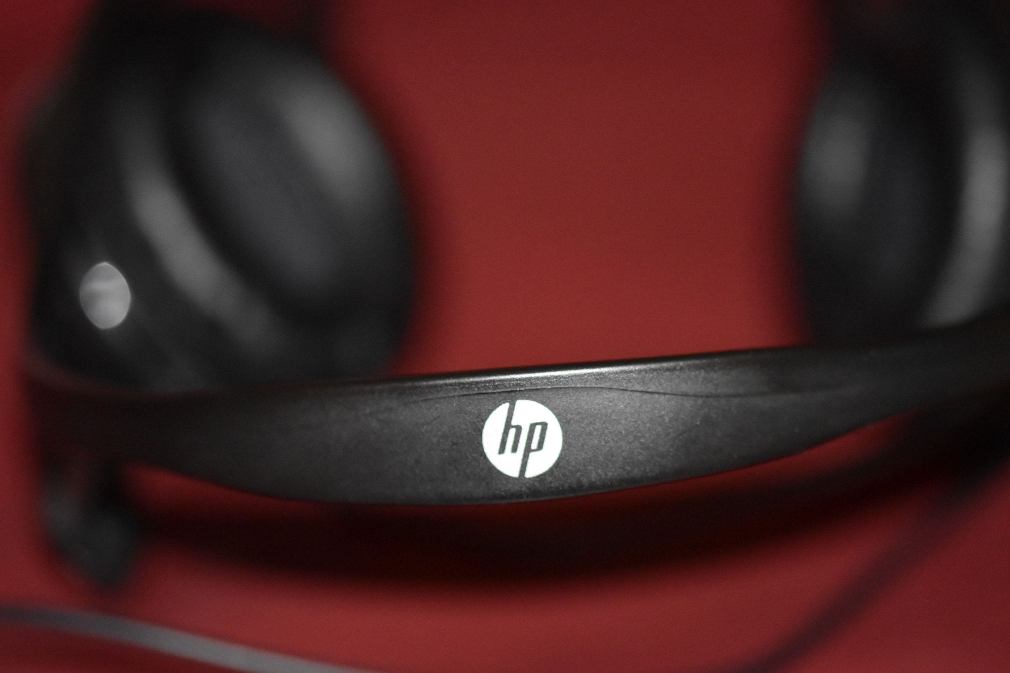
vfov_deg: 8.7
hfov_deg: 13.0
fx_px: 4418
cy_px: 336
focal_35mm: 158
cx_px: 505
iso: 4000
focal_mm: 105
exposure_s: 1/60
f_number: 3.5
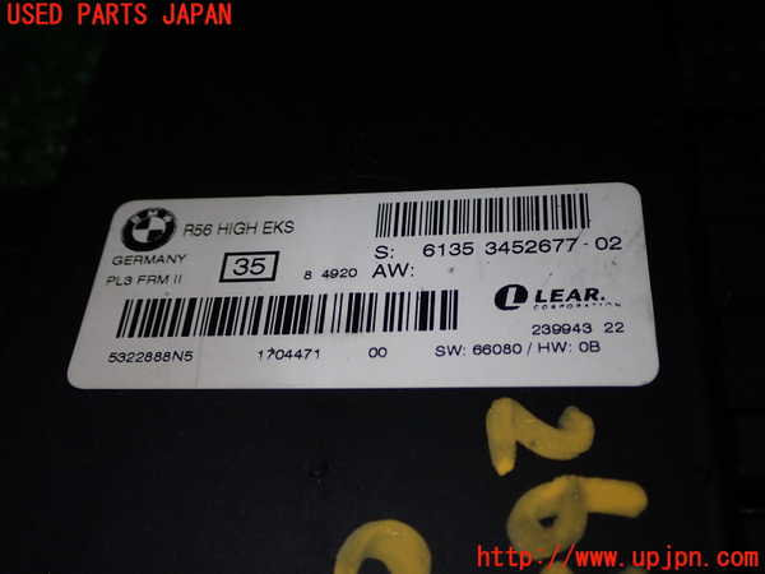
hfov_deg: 42.9
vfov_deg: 32.9
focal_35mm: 44
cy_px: 287
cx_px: 382
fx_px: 972
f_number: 9
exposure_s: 1/40
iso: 200
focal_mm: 7.84
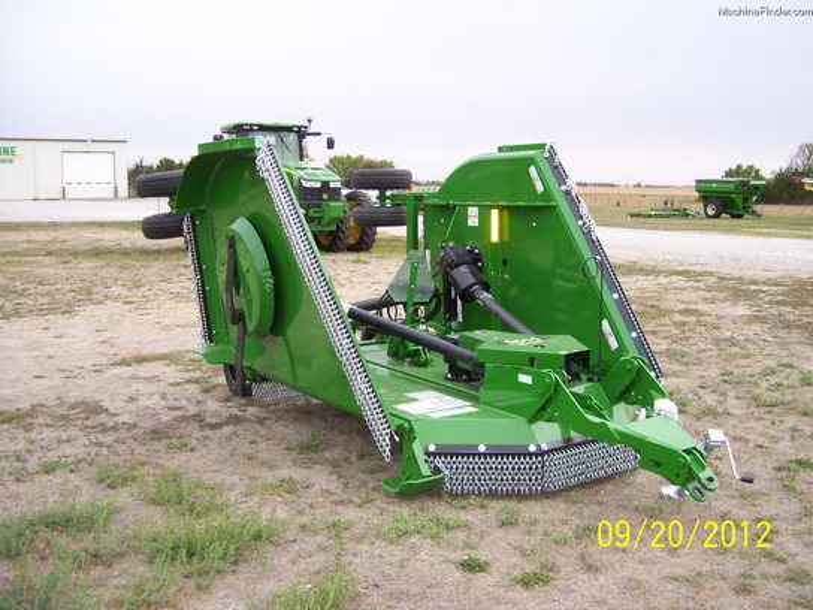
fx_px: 846
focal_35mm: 36
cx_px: 406
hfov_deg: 51.4
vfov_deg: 39.7
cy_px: 305
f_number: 2.7
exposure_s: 1/320
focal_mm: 6
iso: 80
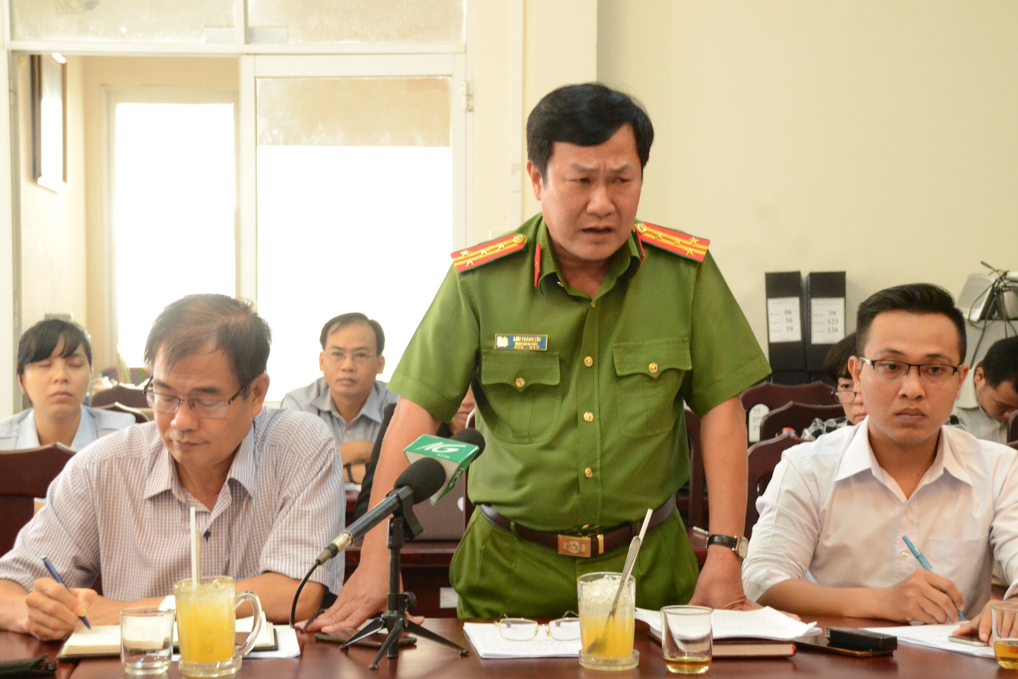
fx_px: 2121
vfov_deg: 18.2
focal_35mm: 75
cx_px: 509
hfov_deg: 27.0
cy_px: 340
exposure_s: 1/30
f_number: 10
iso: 2200
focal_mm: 50
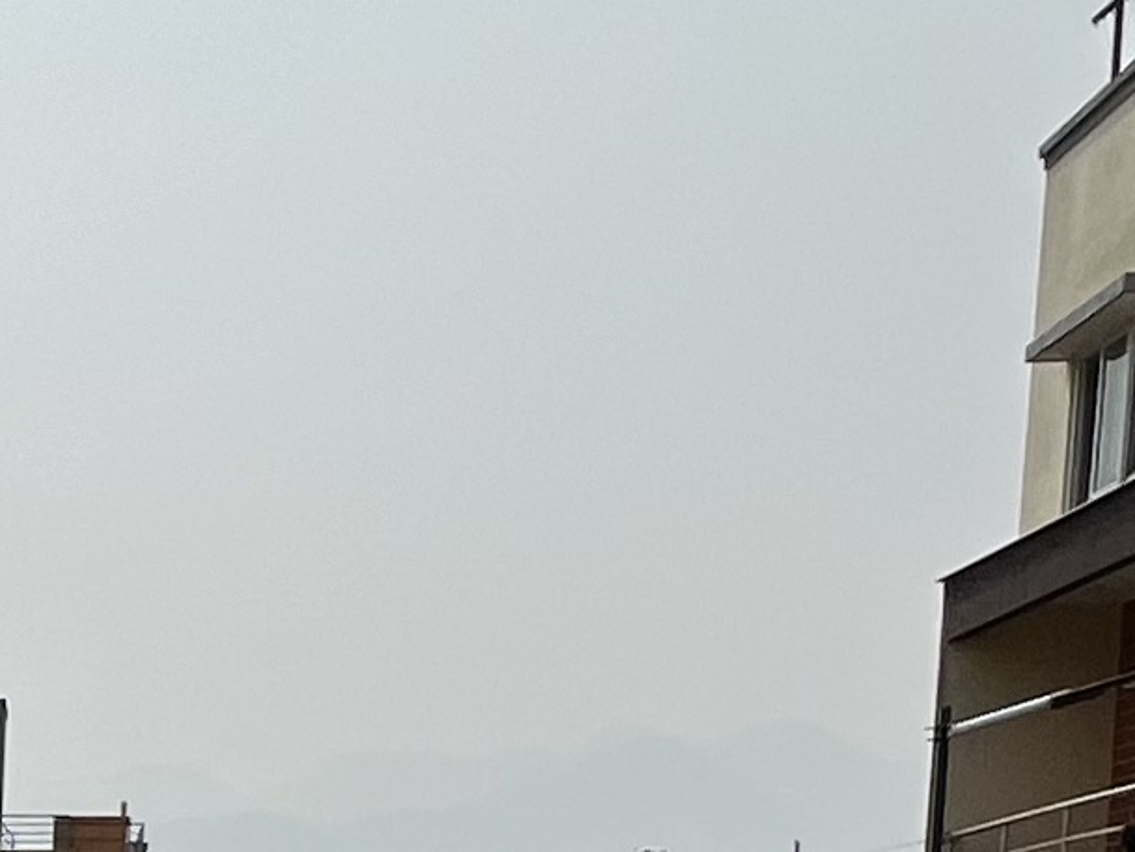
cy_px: 1464
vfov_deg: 15.2
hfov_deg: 19.7
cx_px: -570
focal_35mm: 86
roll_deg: -0.7
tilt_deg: -7.7
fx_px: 2820
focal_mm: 1.57
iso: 32
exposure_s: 1/2950
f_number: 1.8
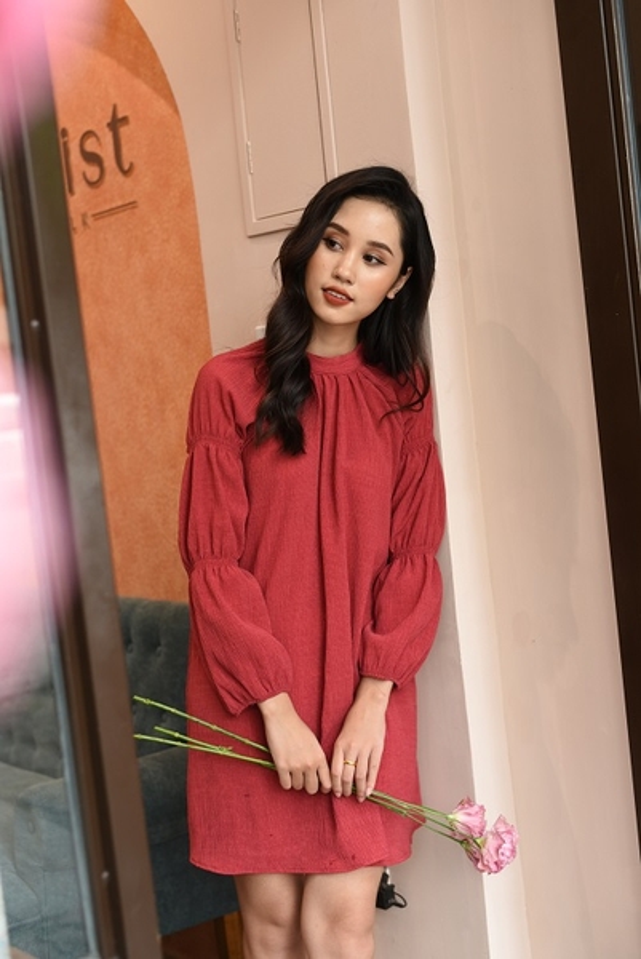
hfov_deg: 27.0
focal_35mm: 50
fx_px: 1333
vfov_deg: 39.6
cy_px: 480
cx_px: 320
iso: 400
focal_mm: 50
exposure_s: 1/320
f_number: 3.5
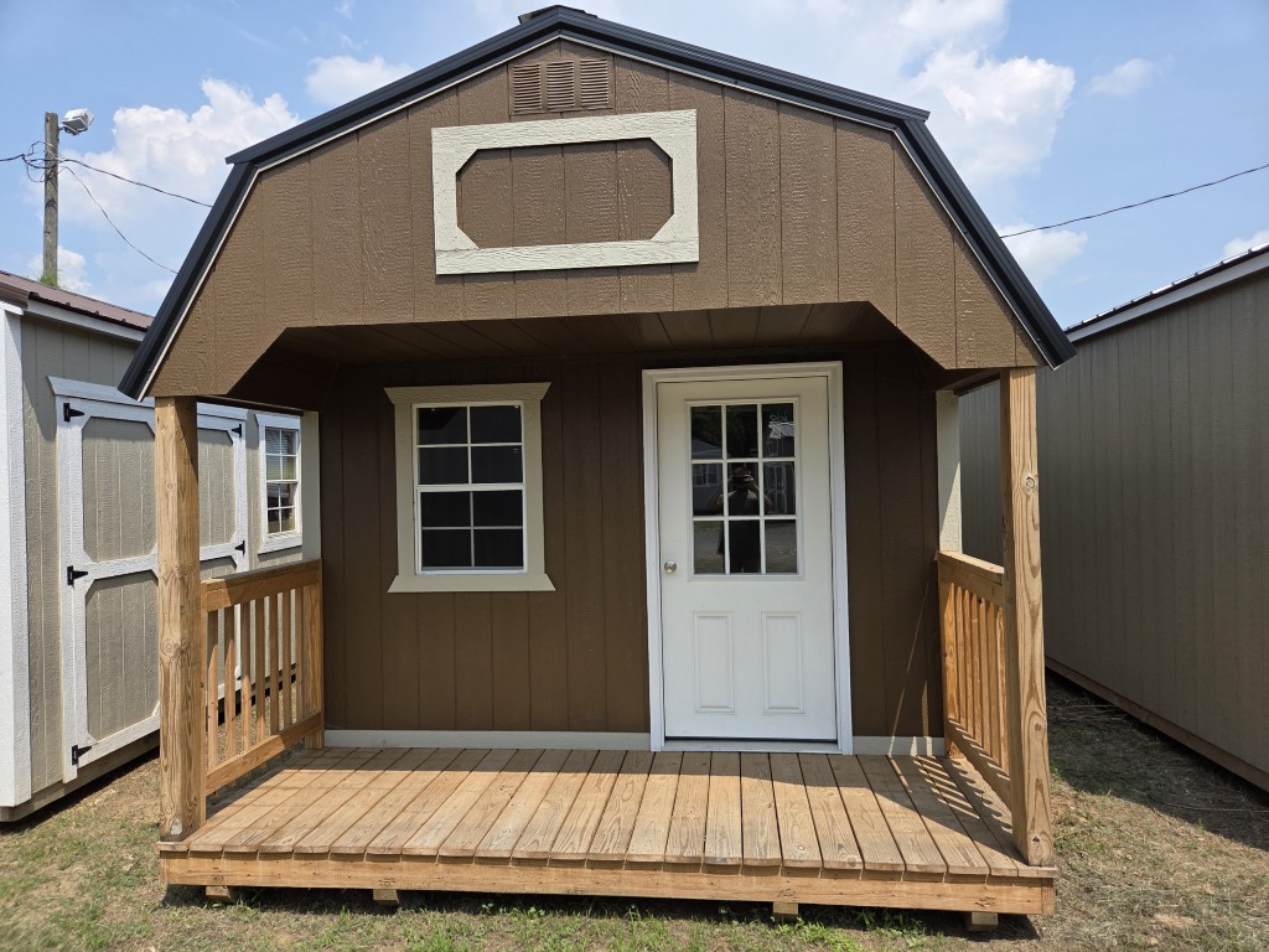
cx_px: 634
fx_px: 843
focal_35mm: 23
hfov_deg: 73.9
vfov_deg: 58.9
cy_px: 476
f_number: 1.8
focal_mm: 5.4
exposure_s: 1/4274
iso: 80
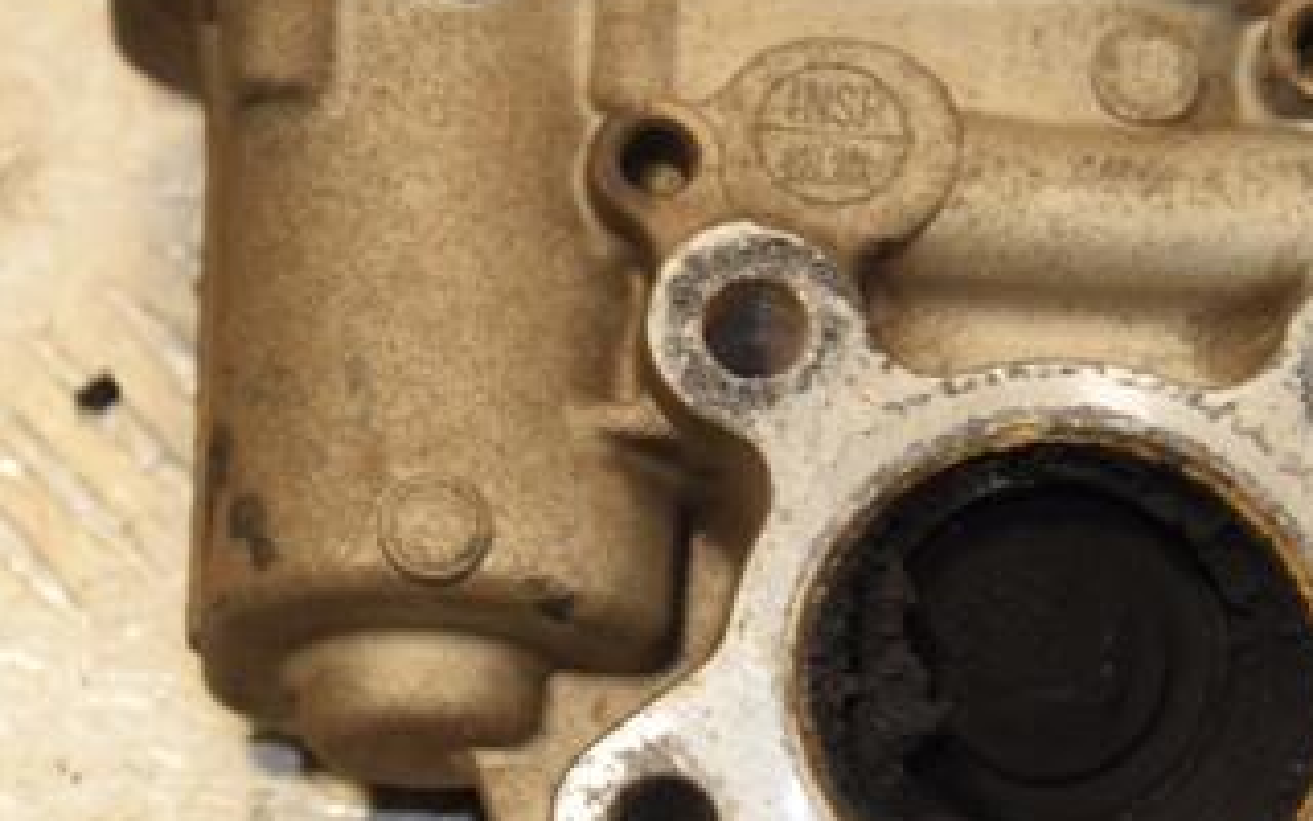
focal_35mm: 244
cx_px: 689
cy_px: 374
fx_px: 8730
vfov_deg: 5.4
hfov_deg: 8.6
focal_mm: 85
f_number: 7.1
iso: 800
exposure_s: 1/200
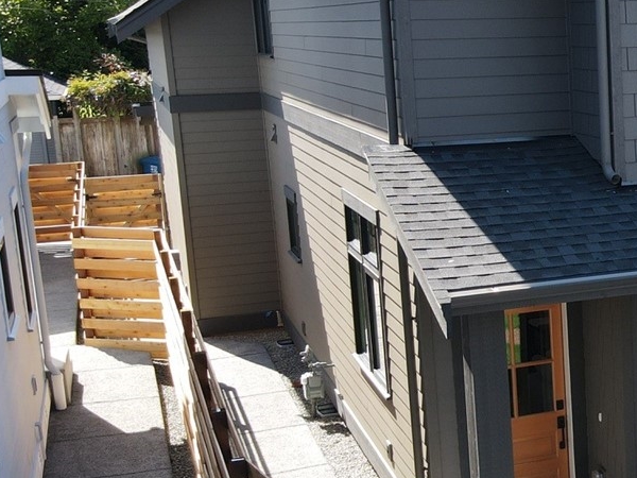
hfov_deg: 26.5
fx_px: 1178
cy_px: 276
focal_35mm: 64
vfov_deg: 22.9
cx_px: 786
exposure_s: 1/160
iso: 100
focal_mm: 4.5
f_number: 2.8
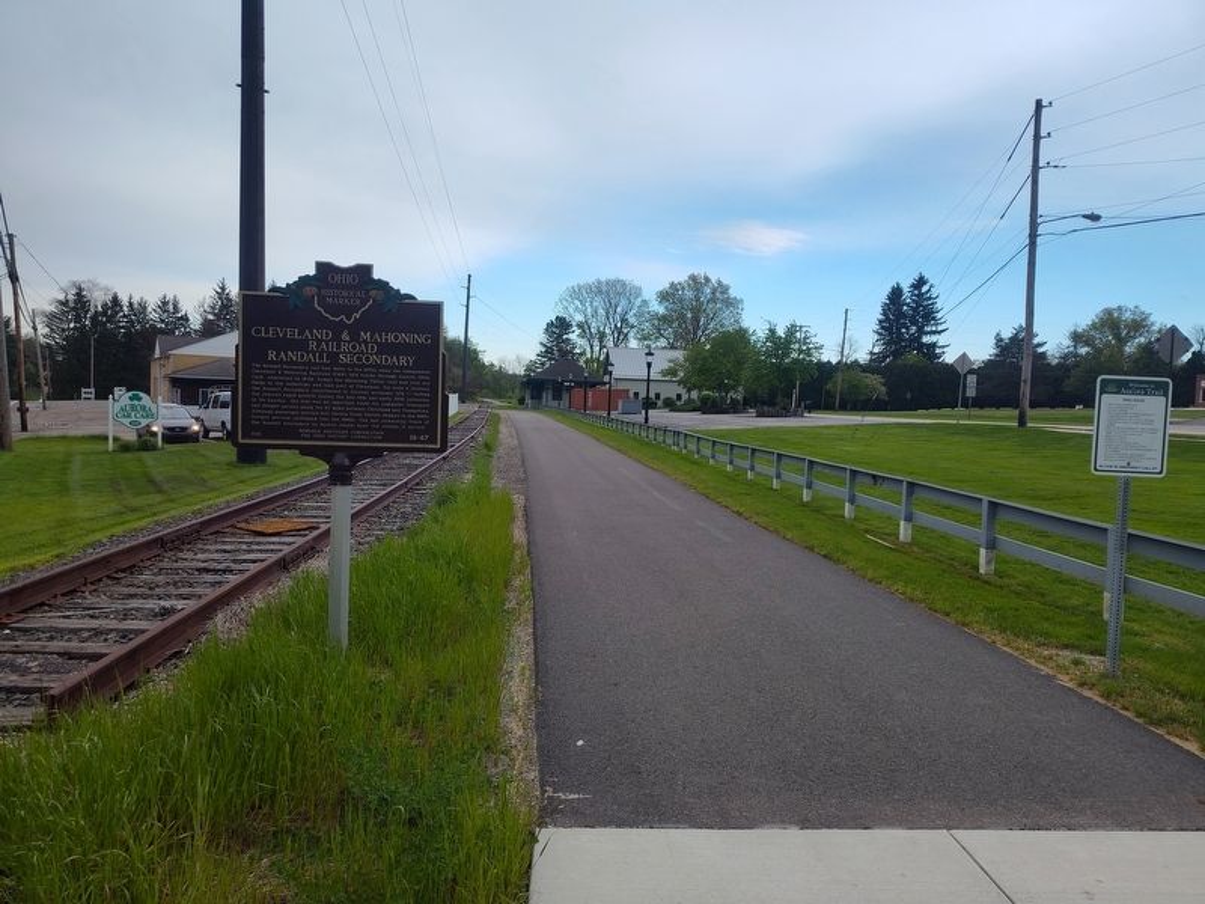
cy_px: 452
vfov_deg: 58.9
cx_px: 602
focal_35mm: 23
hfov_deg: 73.9
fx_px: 801
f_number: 1.8
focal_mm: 5.56
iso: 100
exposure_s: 1/630
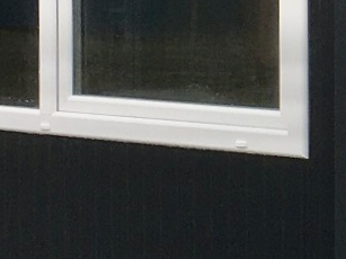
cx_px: 454
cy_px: 75
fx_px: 1788
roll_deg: +0.8
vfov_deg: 8.3
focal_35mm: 179
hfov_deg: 10.8
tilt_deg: -7.5
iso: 25
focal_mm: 4.15
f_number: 2.2
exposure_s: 1/318
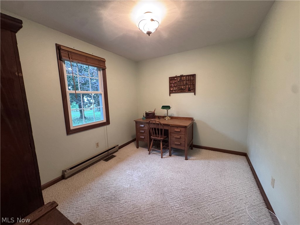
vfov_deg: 85.7
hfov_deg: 102.1
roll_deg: +1.8
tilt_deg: -7.6
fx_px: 121
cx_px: 150
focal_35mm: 14
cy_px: 112
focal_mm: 2.22
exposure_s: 1/60
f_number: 2.2
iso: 640
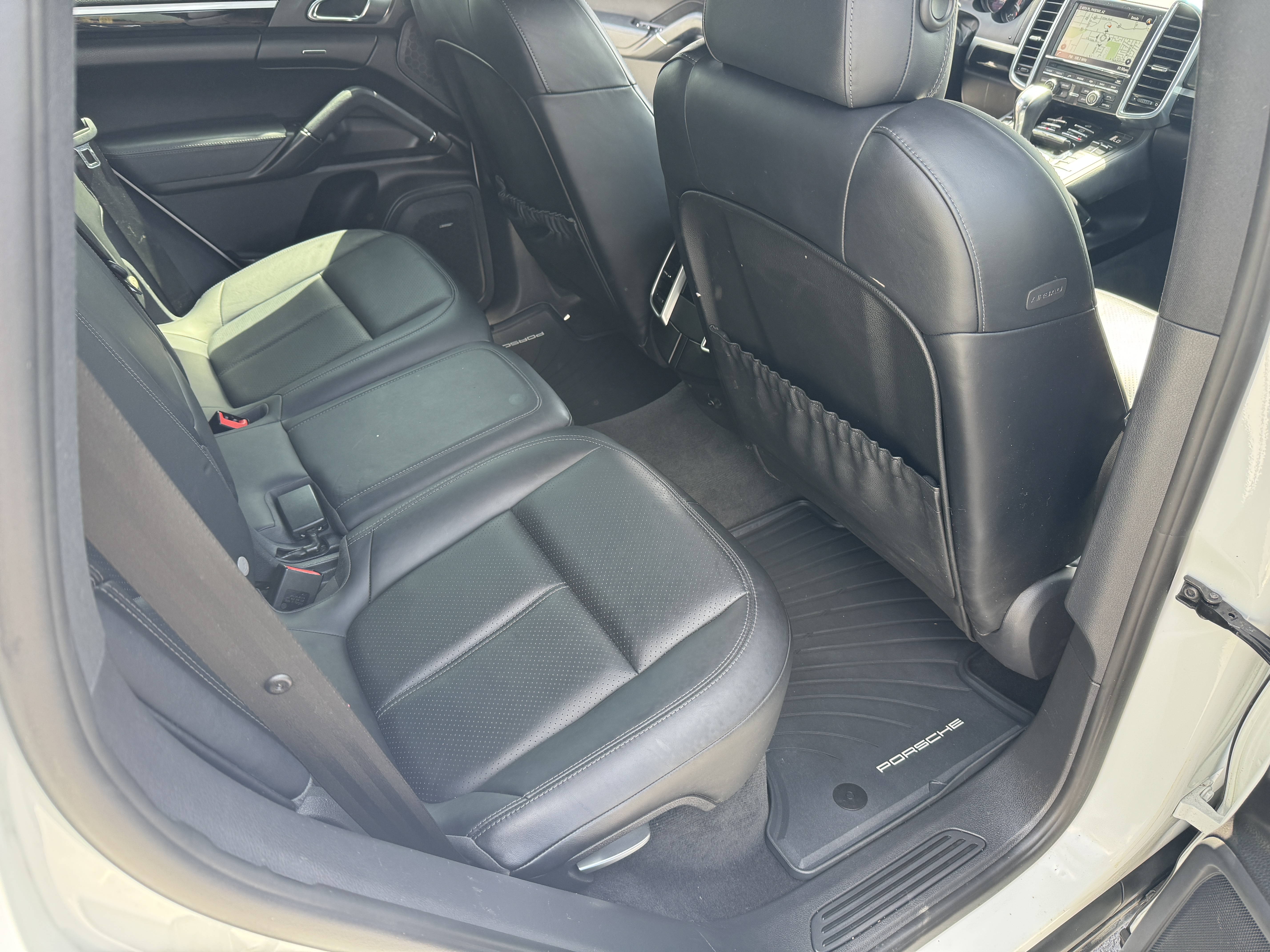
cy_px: 476
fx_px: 881
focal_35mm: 24
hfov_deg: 71.6
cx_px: 635
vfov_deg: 56.8
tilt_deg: -37.0
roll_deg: -2.1
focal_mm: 6.76
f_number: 1.78
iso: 100
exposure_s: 1/121
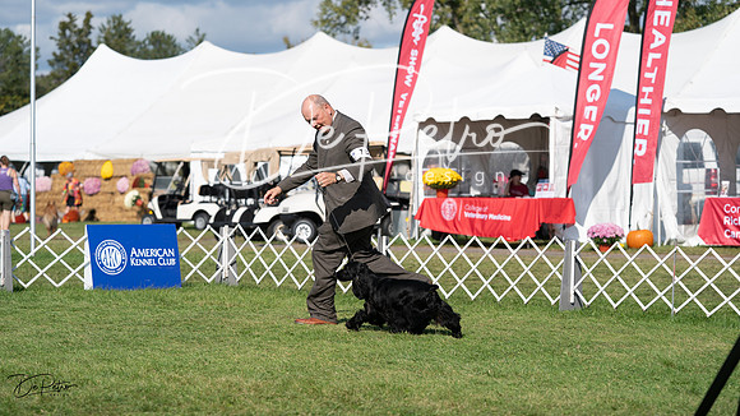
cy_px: 208
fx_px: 2096
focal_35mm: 107
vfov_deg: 11.3
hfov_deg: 20.0
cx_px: 370
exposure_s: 1/1250
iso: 100
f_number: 4
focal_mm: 102
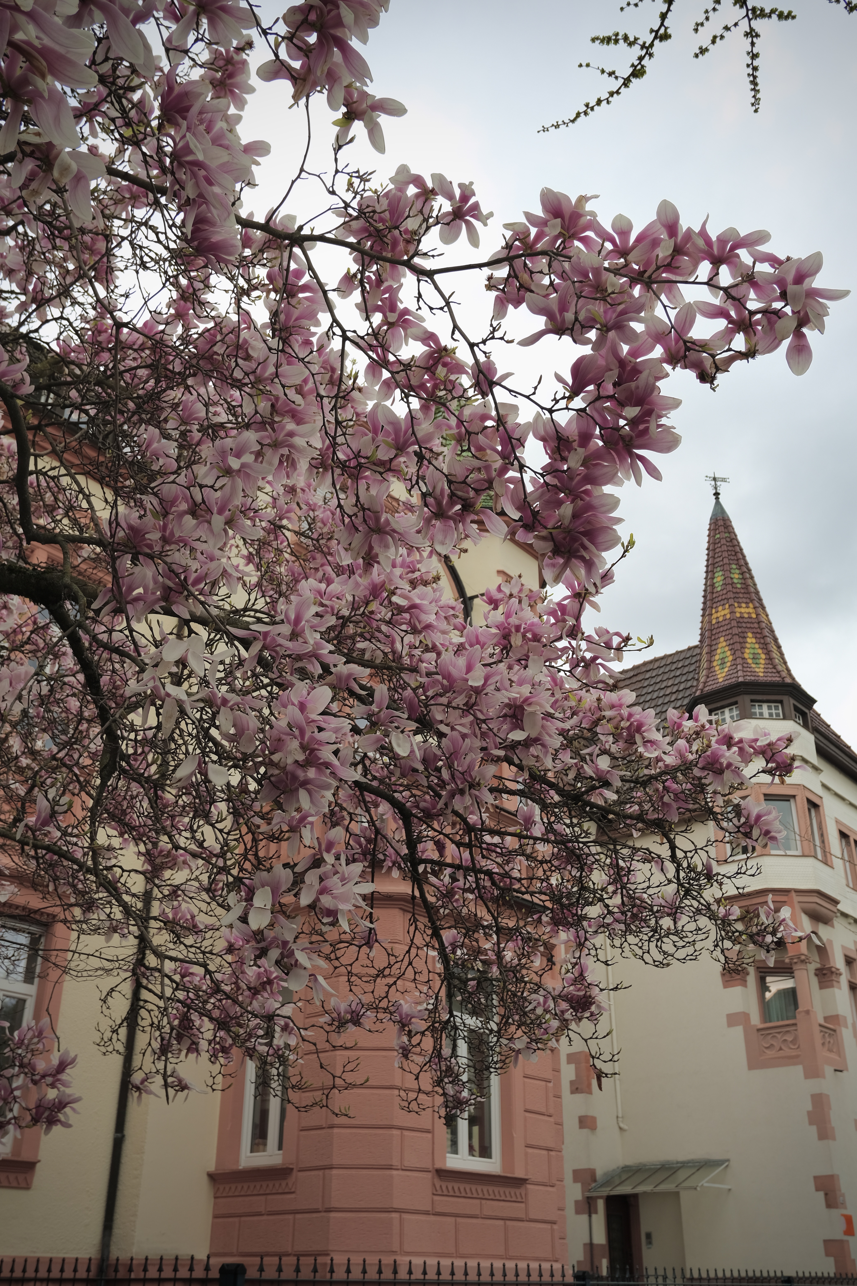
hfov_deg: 40.0
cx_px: 428
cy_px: 643
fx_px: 1178
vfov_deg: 57.2
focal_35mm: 33
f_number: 4.2
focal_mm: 22.1
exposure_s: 1/480
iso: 200
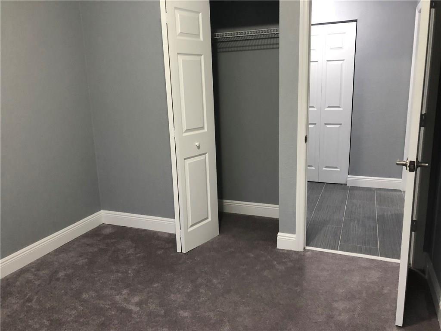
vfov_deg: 48.2
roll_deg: +0.6
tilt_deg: -12.5
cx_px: 220
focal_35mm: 29
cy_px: 166
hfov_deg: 61.7
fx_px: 369
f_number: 1.8
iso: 64
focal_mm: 3.99
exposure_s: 1/15
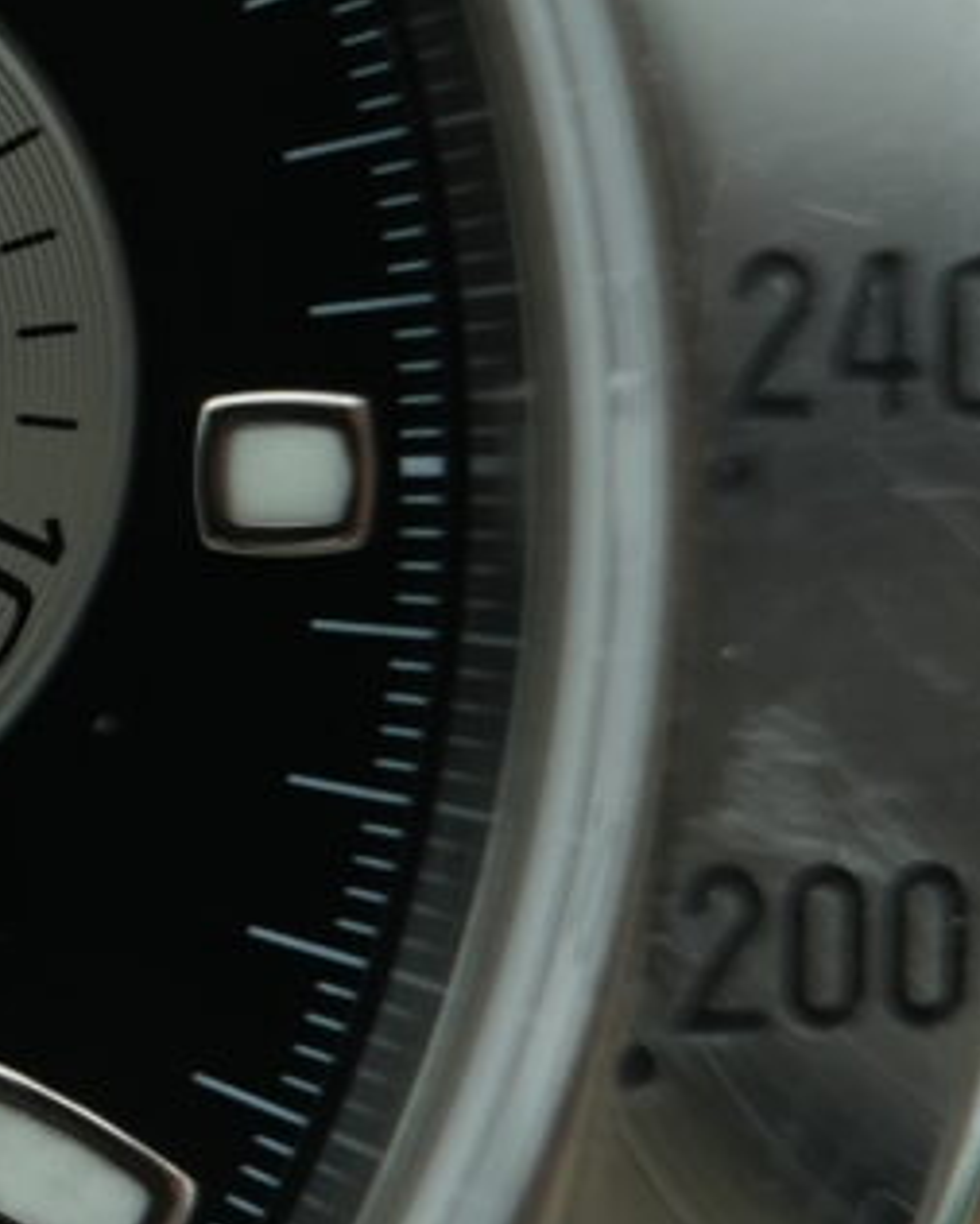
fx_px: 9639
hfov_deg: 5.6
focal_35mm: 266
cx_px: -1224
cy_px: 540
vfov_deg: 7.3
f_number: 5
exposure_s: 1/250
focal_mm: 35
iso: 400
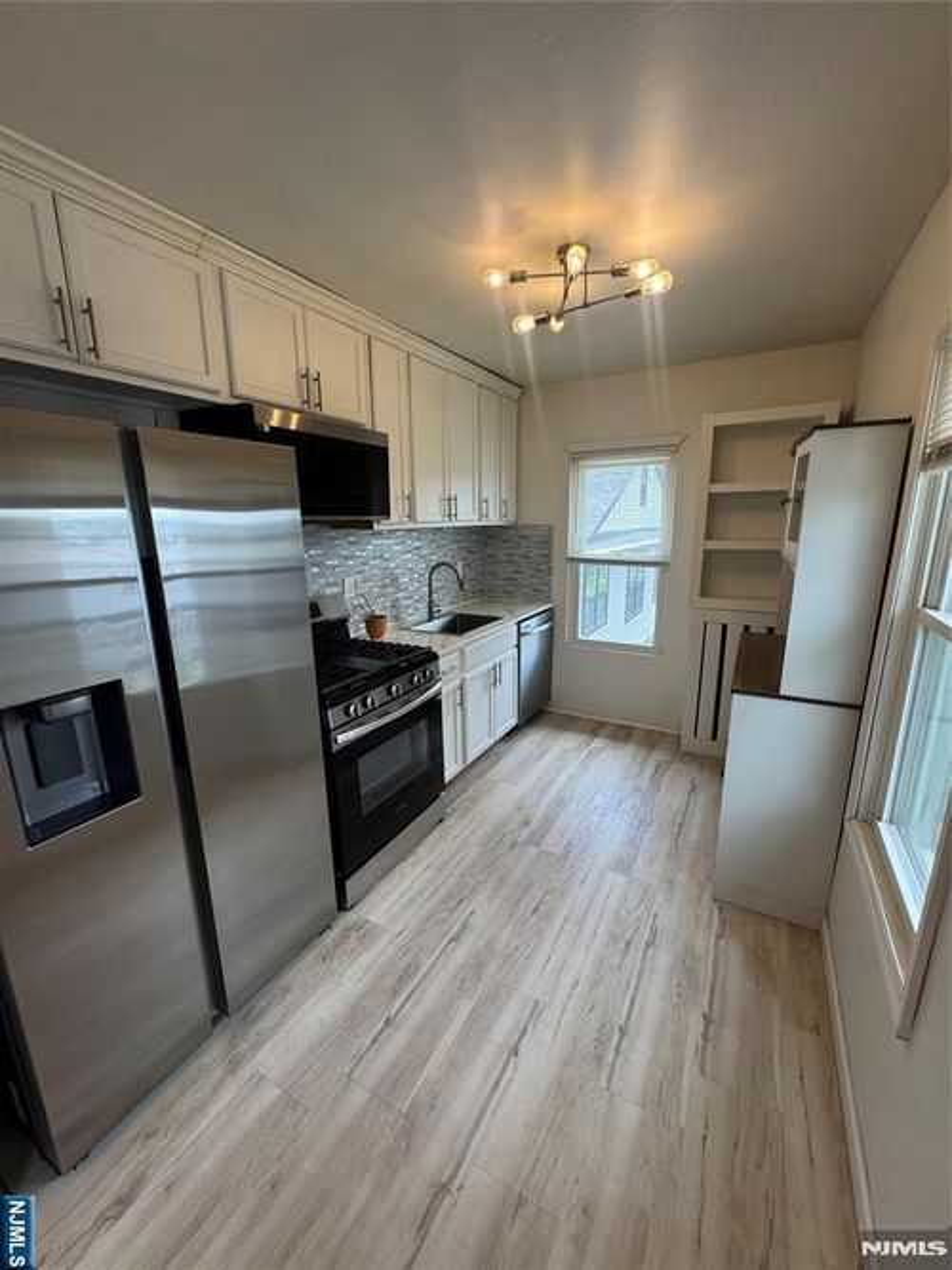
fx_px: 514
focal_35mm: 14
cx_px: 476
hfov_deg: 85.7
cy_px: 635
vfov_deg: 102.1
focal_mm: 2.22
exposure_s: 1/120
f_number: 2.2
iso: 64
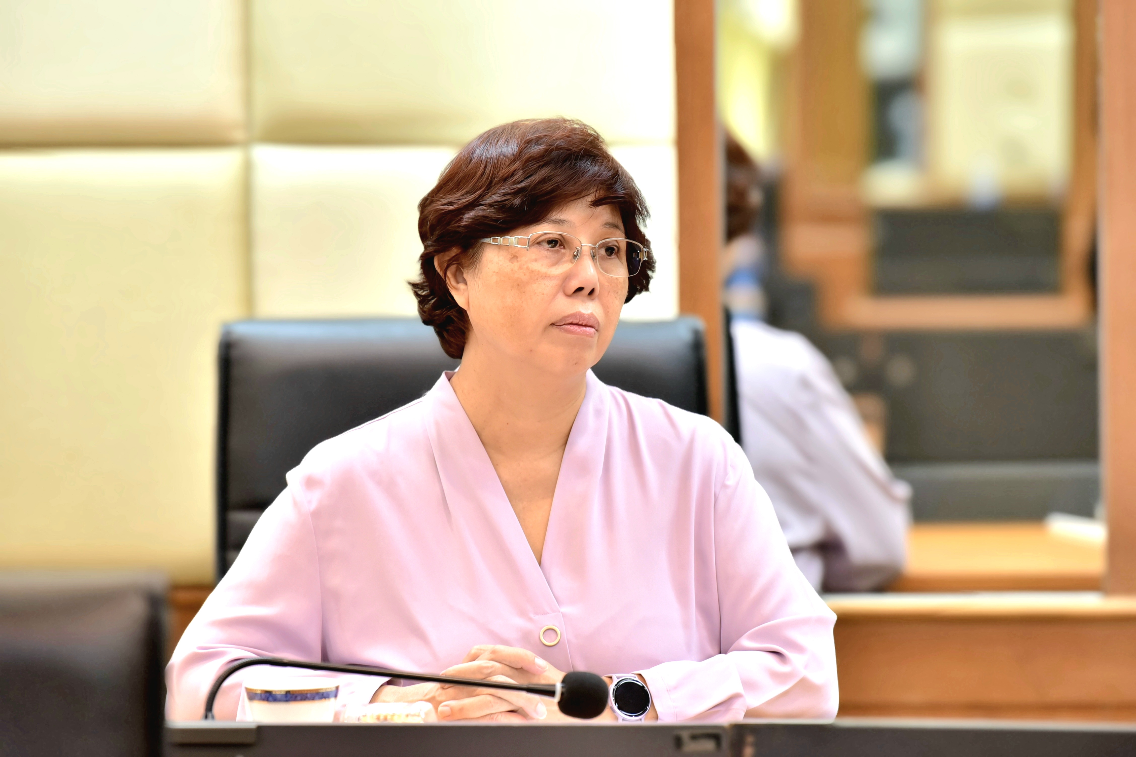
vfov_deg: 6.9
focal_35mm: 200
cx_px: 568
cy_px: 378
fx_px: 6311
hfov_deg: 10.3
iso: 1600
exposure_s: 1/100
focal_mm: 200
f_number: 4
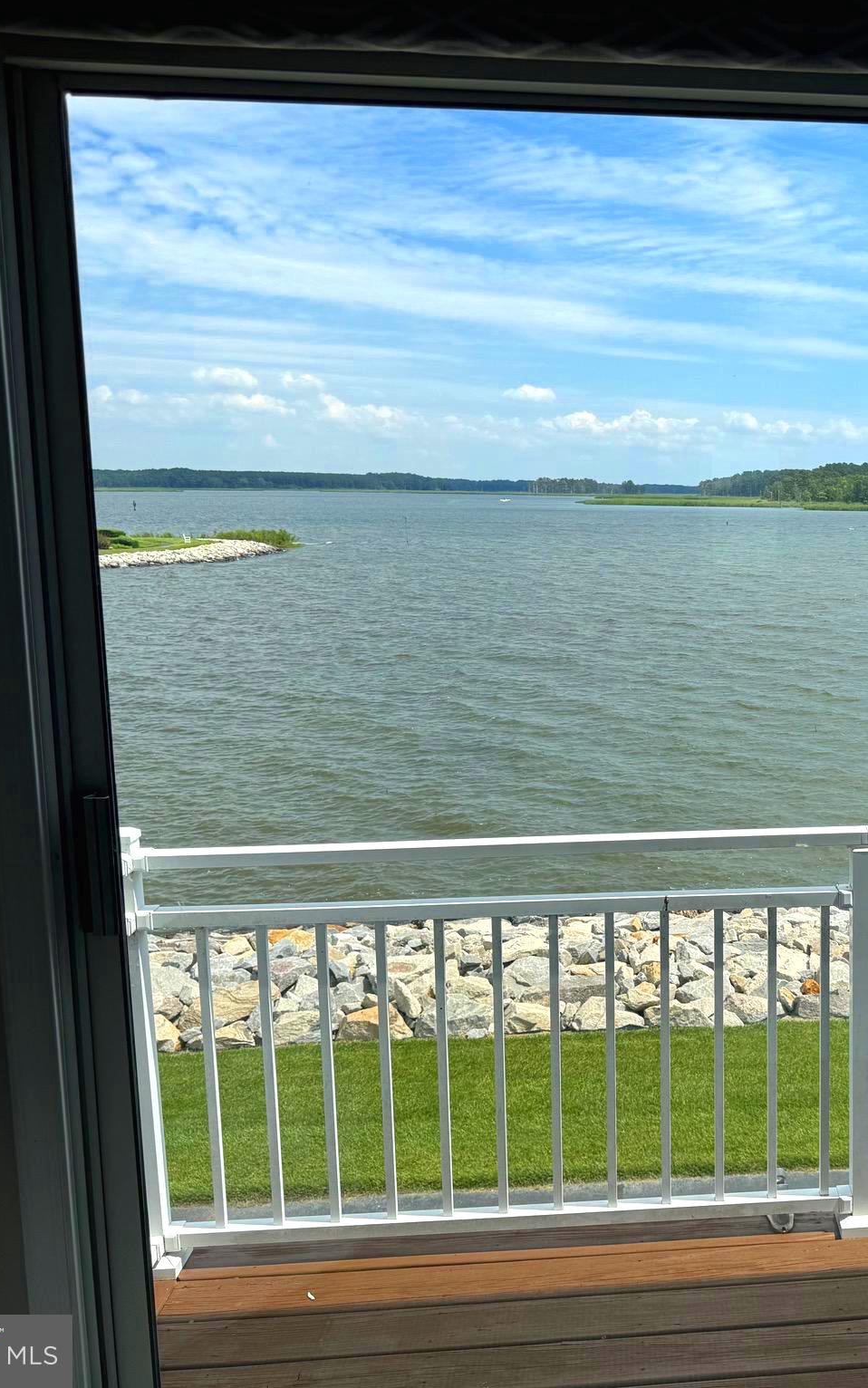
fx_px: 1286
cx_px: 774
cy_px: 693
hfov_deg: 35.2
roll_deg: -0.9
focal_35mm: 34
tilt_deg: -9.3
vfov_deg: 56.7
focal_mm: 6.76
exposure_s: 1/5348
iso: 80
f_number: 1.78
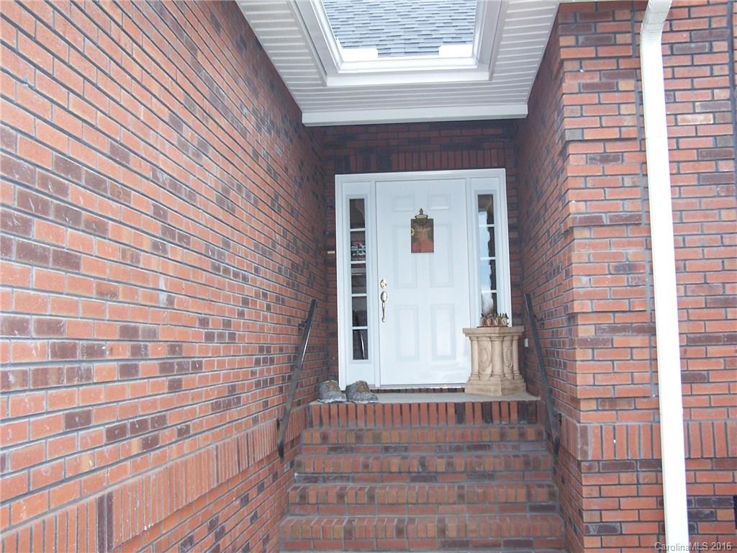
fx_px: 809
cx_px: 368
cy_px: 276
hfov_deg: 49.0
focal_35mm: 38
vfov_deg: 37.7
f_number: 2.8
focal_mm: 6.3
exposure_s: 1/60
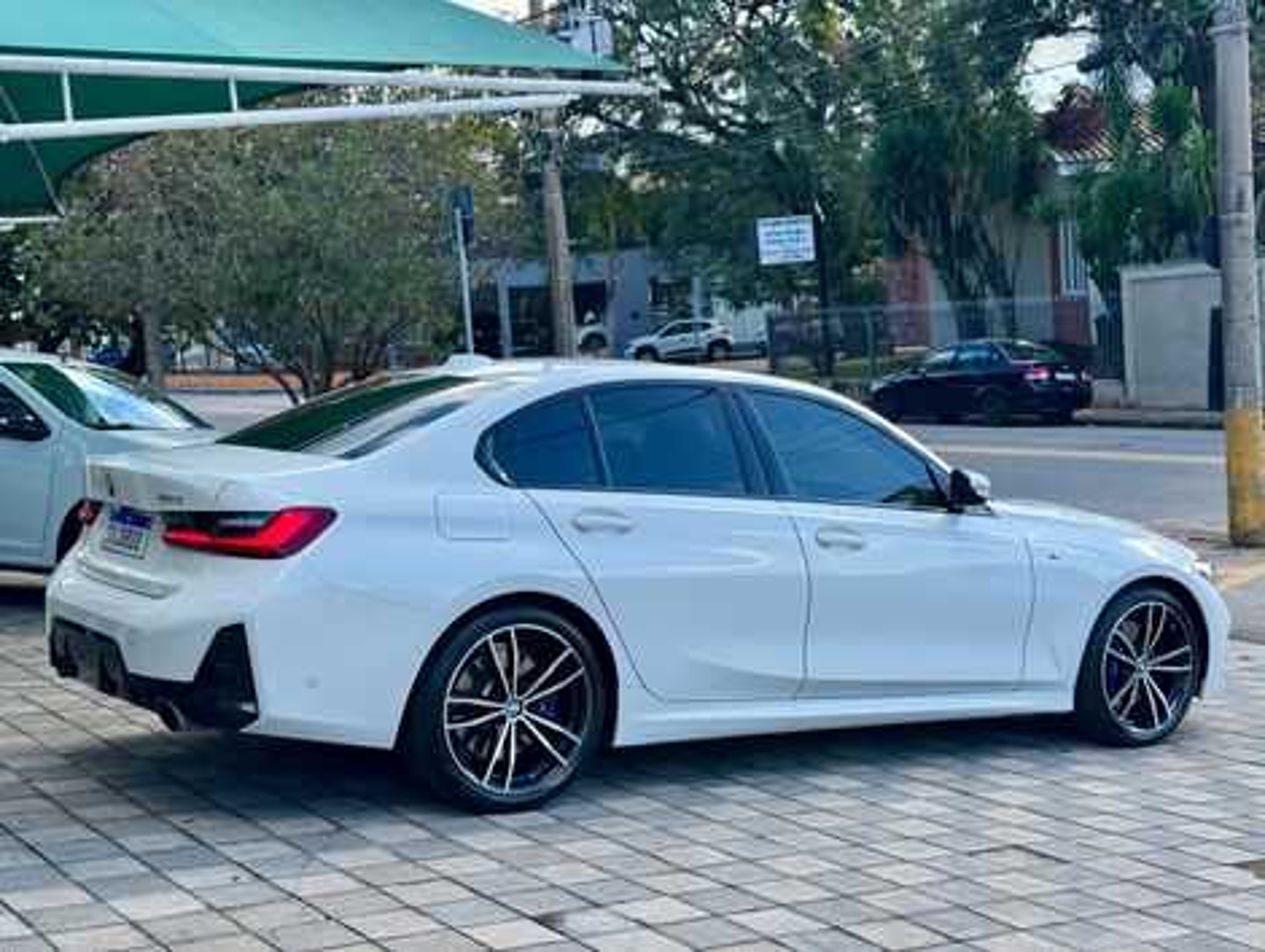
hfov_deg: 39.6
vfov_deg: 30.3
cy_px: 476
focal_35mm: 48
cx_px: 632
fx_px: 1757
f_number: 1.78
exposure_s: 1/1312
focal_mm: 6.76
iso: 64
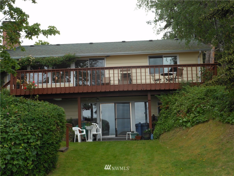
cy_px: 88
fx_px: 304
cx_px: 117
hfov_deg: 42.1
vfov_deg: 32.2
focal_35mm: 45
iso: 80
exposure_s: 1/160
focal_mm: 8.1
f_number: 4.6
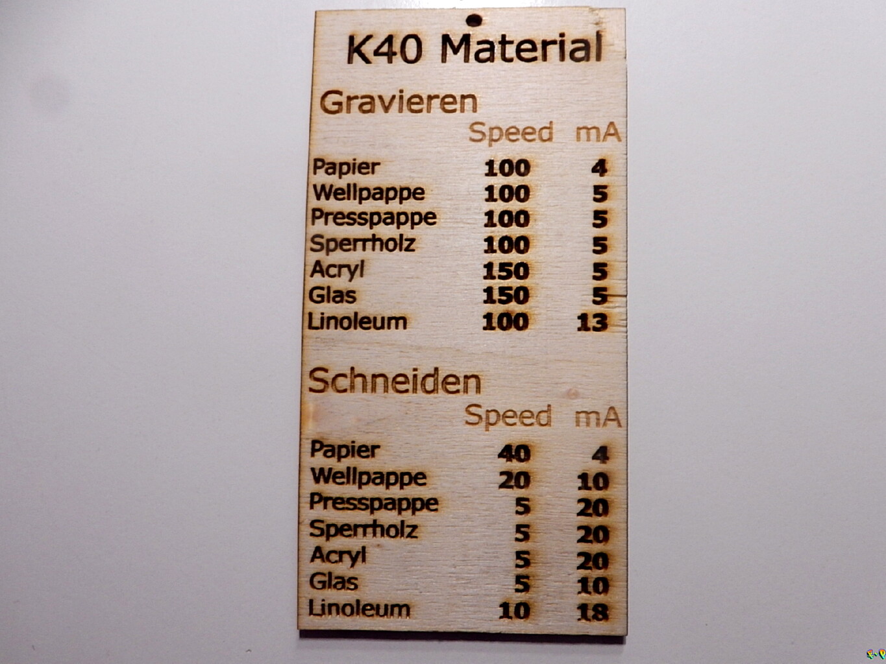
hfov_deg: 69.4
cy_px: 332
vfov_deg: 54.9
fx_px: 640
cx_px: 443
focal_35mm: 25
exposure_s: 1/15
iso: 400
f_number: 4.8
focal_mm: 4.5
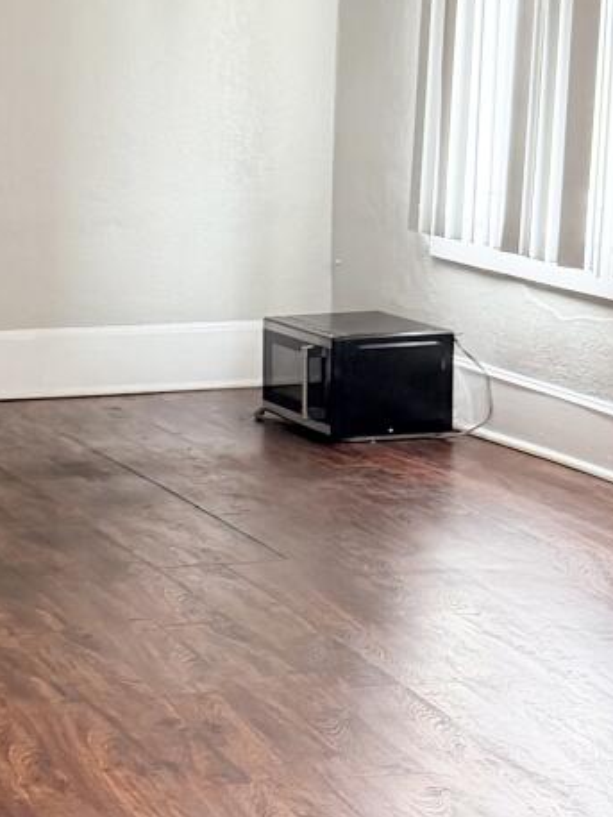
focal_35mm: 105
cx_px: -239
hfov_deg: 13.5
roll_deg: +0.1
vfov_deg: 18.7
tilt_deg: -11.0
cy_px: 375
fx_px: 2478
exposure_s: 1/76
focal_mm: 6.76
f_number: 1.78
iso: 200
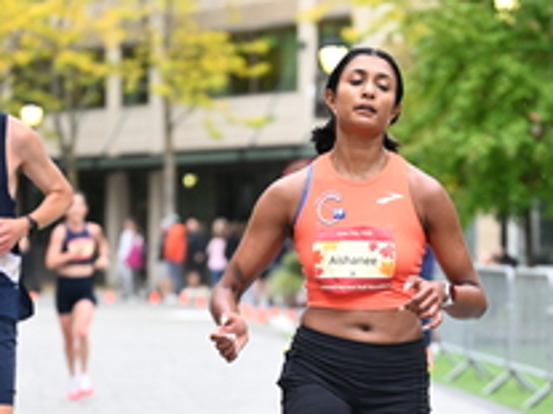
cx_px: 407
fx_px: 3145
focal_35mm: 197
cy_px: 371
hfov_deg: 10.0
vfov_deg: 7.5
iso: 1600
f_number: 2.8
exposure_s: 1/1250
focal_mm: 77
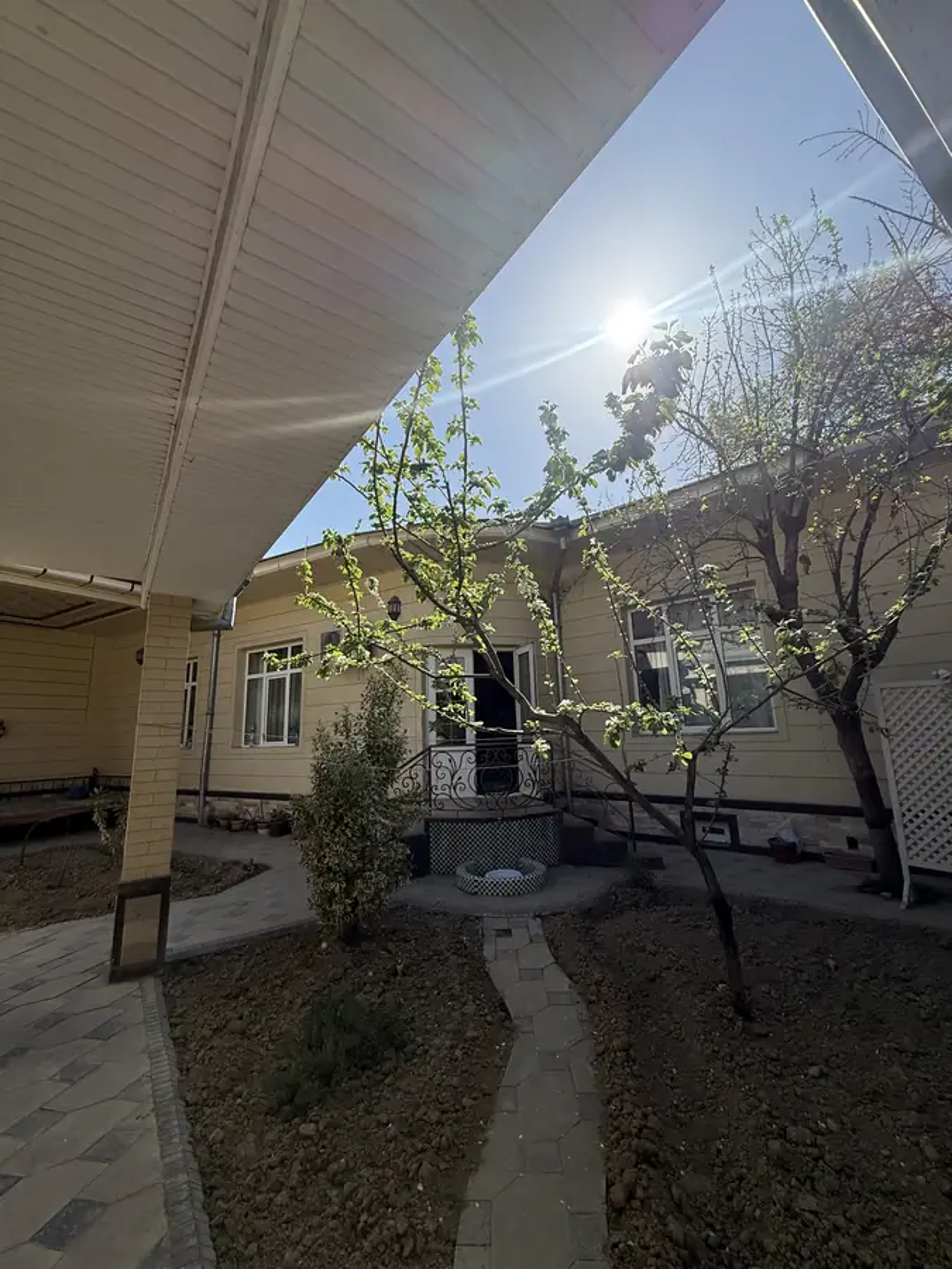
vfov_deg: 102.1
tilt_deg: +11.9
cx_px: 476
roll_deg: +1.6
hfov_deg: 85.7
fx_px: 513
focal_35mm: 14
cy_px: 634
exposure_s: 1/3460
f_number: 2.2
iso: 64
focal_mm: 2.22
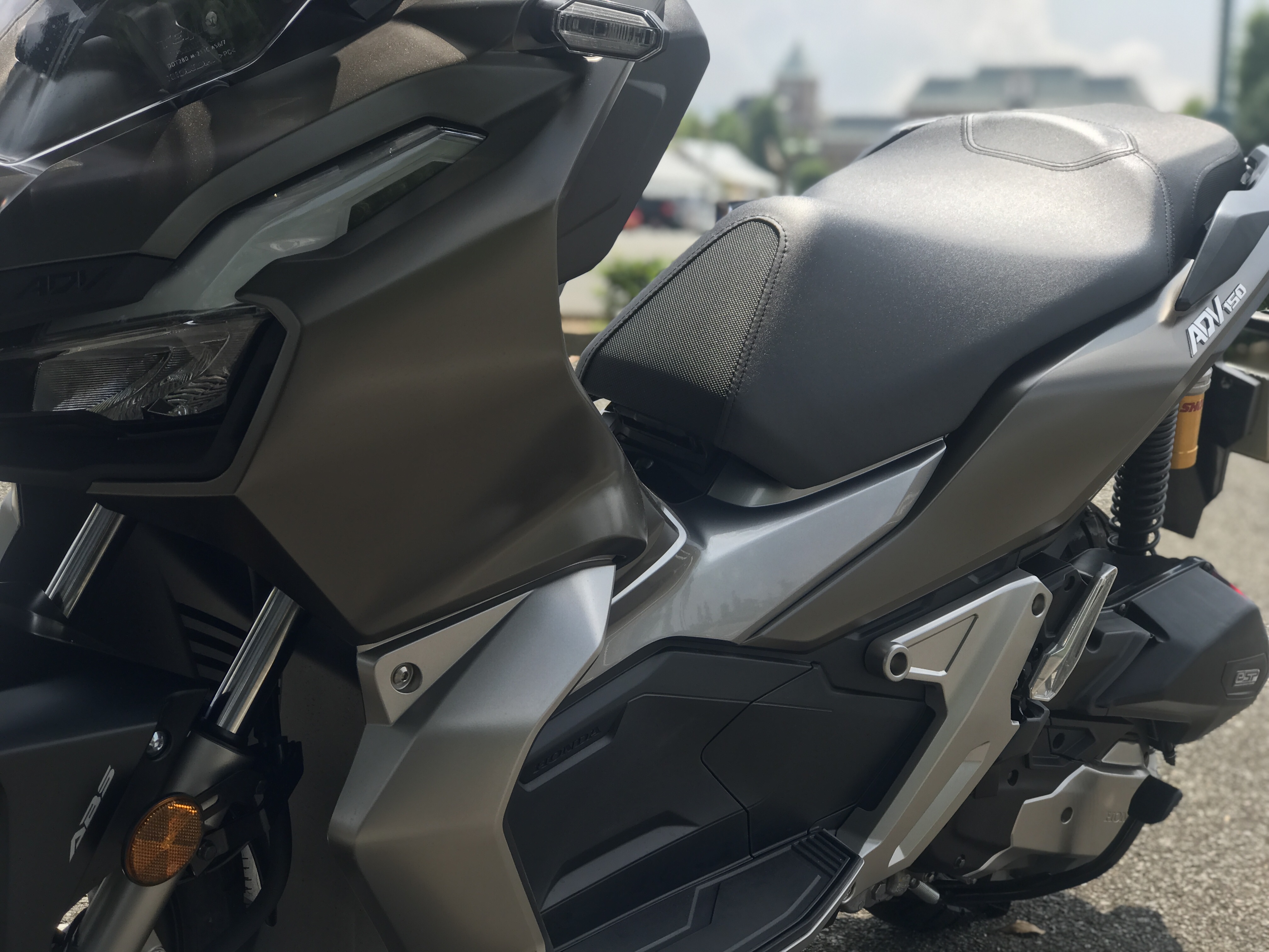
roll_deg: -0.9
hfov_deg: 33.8
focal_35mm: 57
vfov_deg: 25.7
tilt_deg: -6.2
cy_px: 476
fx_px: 2090
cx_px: 634
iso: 20
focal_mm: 6.6
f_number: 2.8
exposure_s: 1/386
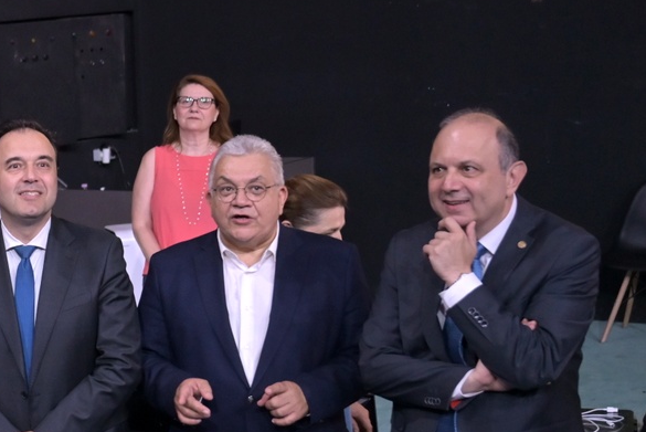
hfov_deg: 22.2
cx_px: -191
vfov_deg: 16.6
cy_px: 331
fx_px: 1472
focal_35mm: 82
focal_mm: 30
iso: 2000
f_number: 2.8
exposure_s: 1/161
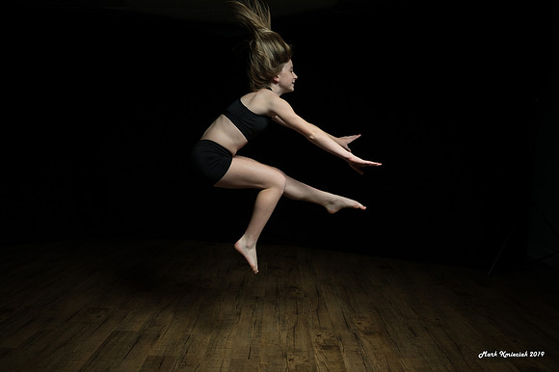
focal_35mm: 26
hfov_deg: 69.4
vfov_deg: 49.5
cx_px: 280
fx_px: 403
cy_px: 186
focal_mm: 26
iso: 200
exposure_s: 1/250
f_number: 9
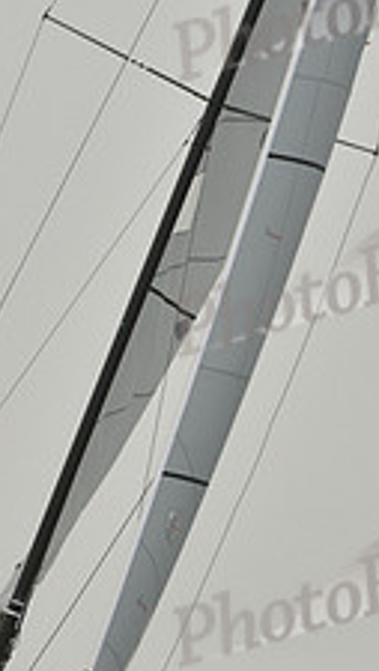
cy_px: 476
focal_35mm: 1078
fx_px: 19209
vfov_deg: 2.0
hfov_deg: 1.1
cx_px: 21
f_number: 7.1
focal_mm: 400
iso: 400
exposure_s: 1/1250
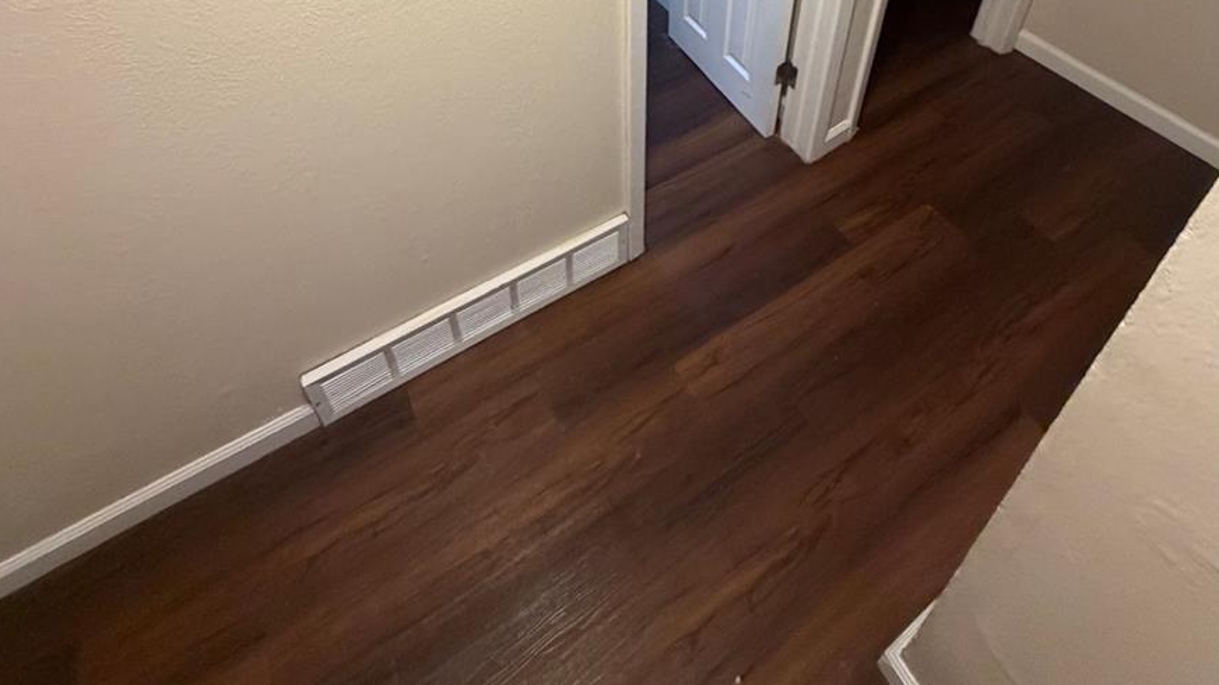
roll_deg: -1.3
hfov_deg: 83.9
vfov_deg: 42.4
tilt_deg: -29.4
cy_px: -66
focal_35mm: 21
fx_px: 679
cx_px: 612
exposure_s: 1/60
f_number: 2.2
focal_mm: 2.22
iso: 400
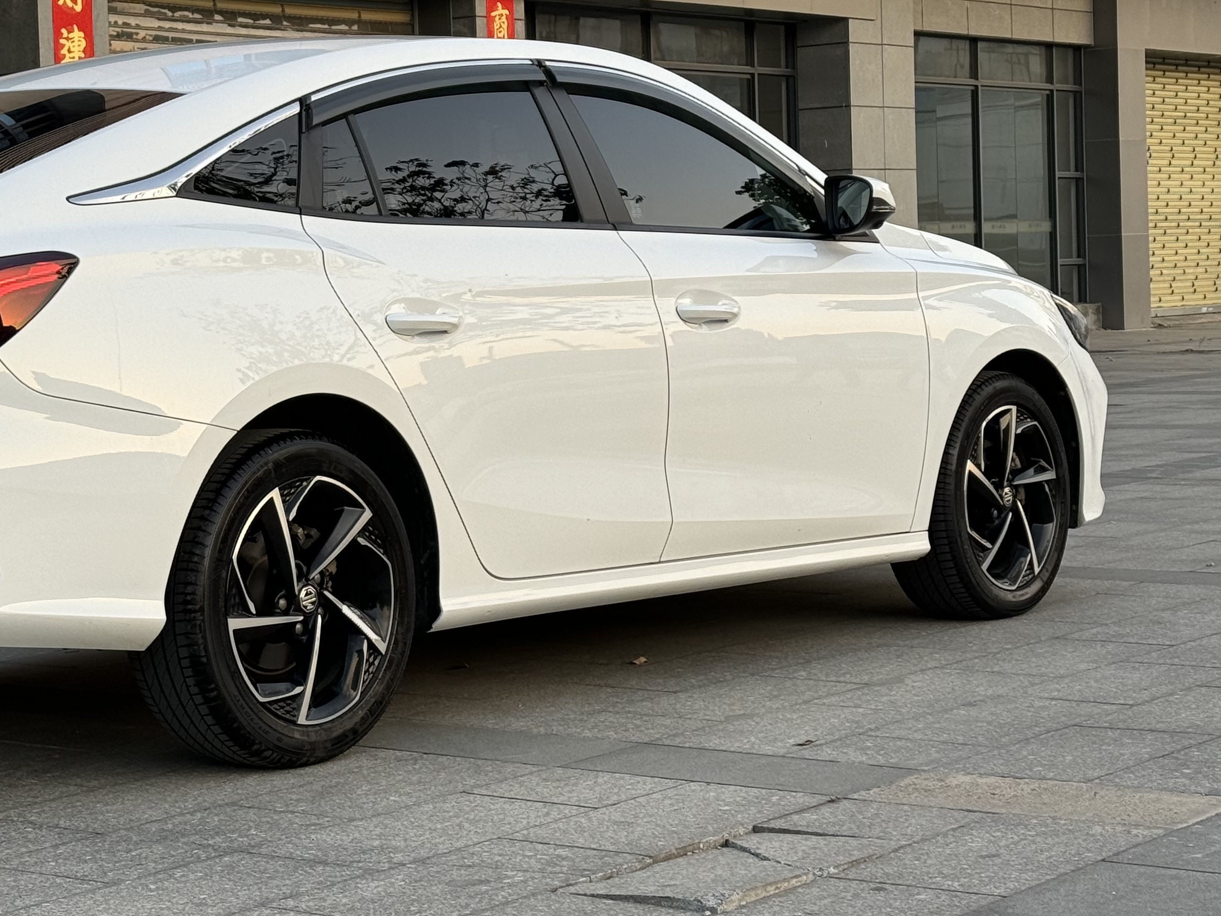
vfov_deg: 17.8
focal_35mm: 83
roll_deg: +2.4
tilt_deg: -1.6
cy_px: 365
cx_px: 327
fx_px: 2928
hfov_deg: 23.4
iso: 64
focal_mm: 6.76
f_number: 1.78
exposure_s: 1/383
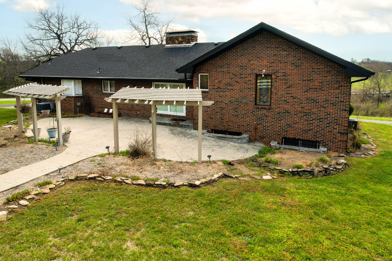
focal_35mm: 22
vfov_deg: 57.2
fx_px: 240
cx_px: 196
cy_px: 130
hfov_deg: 78.6
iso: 100
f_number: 2.8
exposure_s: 1/1250
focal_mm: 8.38
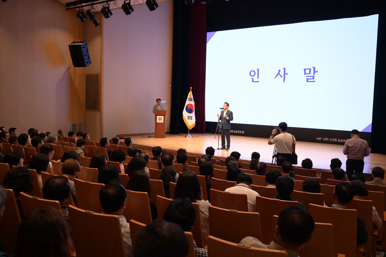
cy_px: 128
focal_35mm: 33
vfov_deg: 40.0
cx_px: 193
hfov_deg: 57.2
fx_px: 354
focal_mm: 33
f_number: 4
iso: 1250
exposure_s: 1/200
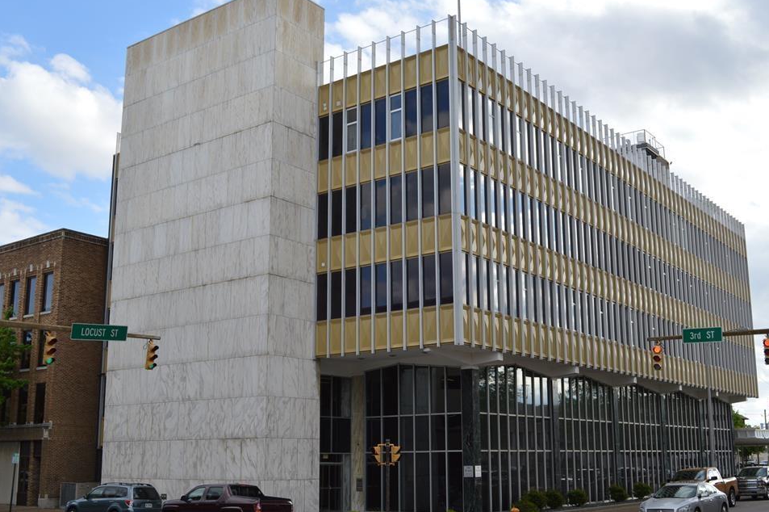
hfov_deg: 48.4
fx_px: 854
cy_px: 280
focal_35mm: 40
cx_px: 413
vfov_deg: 33.3
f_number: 7.1
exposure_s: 1/200
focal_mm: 22
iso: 100
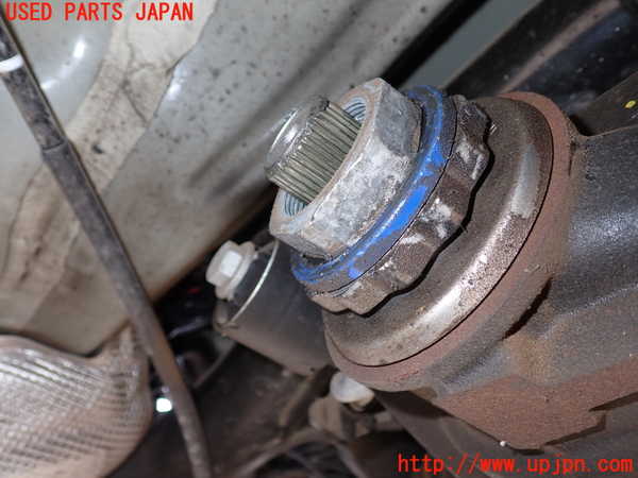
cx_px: 319
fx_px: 553
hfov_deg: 60.0
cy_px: 239
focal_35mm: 30
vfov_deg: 46.8
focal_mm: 5.4
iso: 200
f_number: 6.3
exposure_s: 1/30
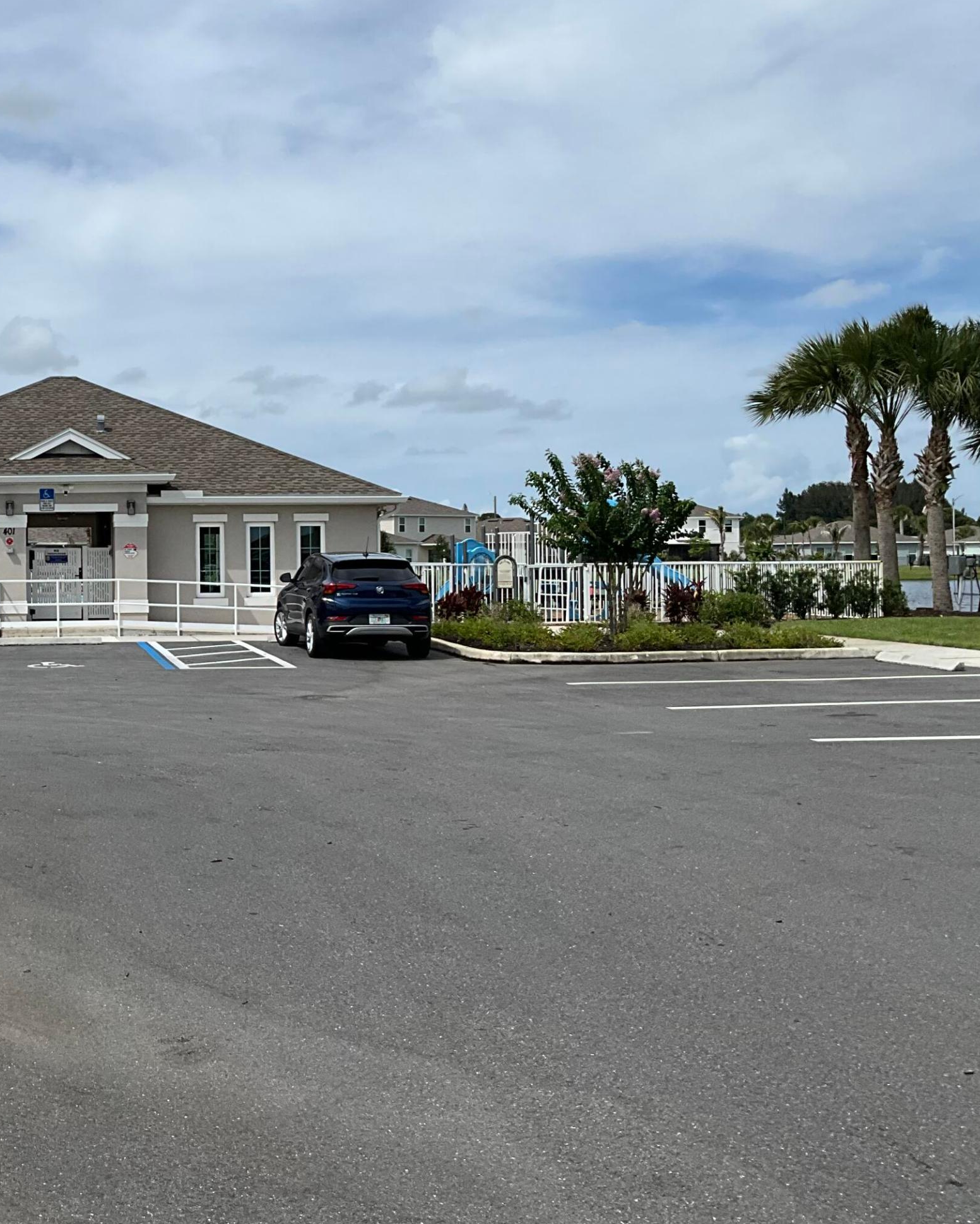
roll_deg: +0.3
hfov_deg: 33.7
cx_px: 94
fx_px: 1523
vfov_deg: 43.8
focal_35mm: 42
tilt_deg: -0.1
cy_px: 556
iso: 25
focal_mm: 3
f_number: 1.8
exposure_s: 1/3534
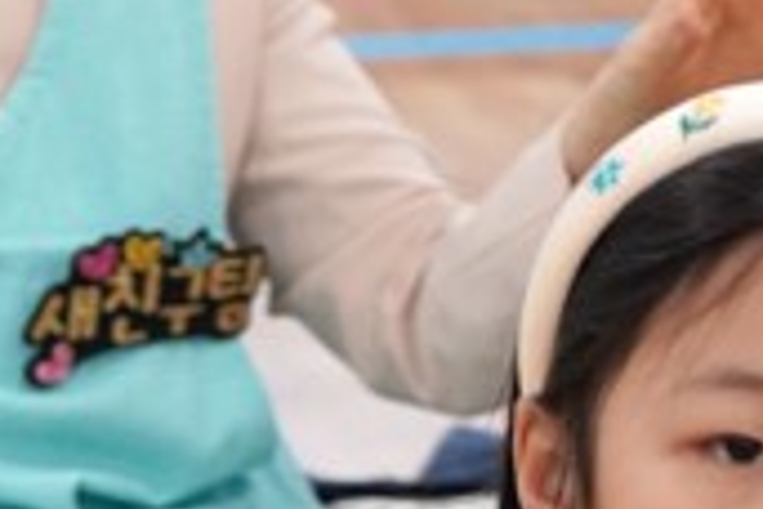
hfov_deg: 5.4
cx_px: 1954
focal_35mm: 368
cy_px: 473
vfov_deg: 3.7
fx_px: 7799
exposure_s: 1/160
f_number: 4
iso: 1600
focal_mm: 70
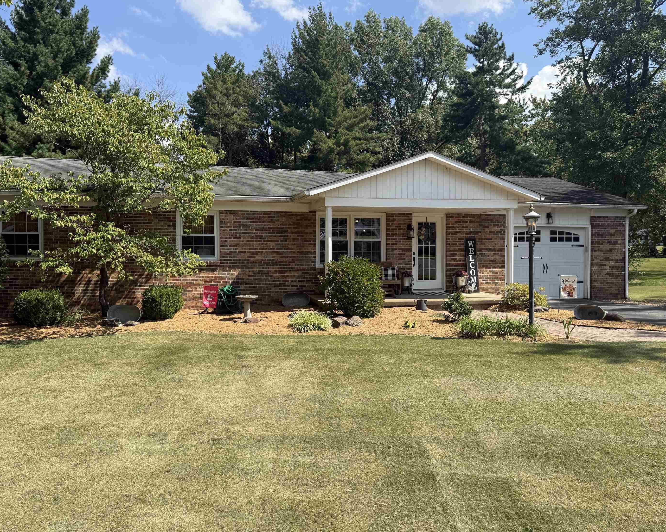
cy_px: 263
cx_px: 329
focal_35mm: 26
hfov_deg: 66.0
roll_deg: -0.2
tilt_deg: -1.1
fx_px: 512
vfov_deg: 54.9
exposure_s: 1/3145
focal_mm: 6.76
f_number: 1.78
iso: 80
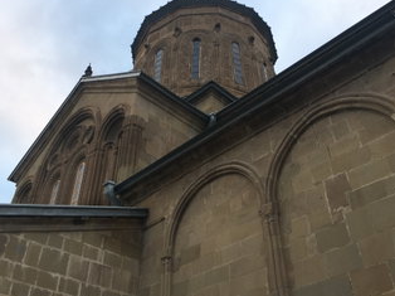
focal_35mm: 37
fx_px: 422
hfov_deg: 50.2
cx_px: 191
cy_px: 121
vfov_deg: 38.5
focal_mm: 4.15
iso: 25
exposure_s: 1/53
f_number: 2.2
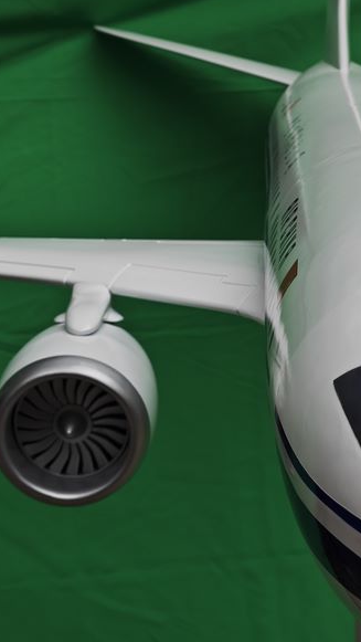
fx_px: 1667
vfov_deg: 21.8
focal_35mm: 98
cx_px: 293
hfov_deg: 12.3
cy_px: 307
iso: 50
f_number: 1.9
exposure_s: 1/742
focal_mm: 8.7
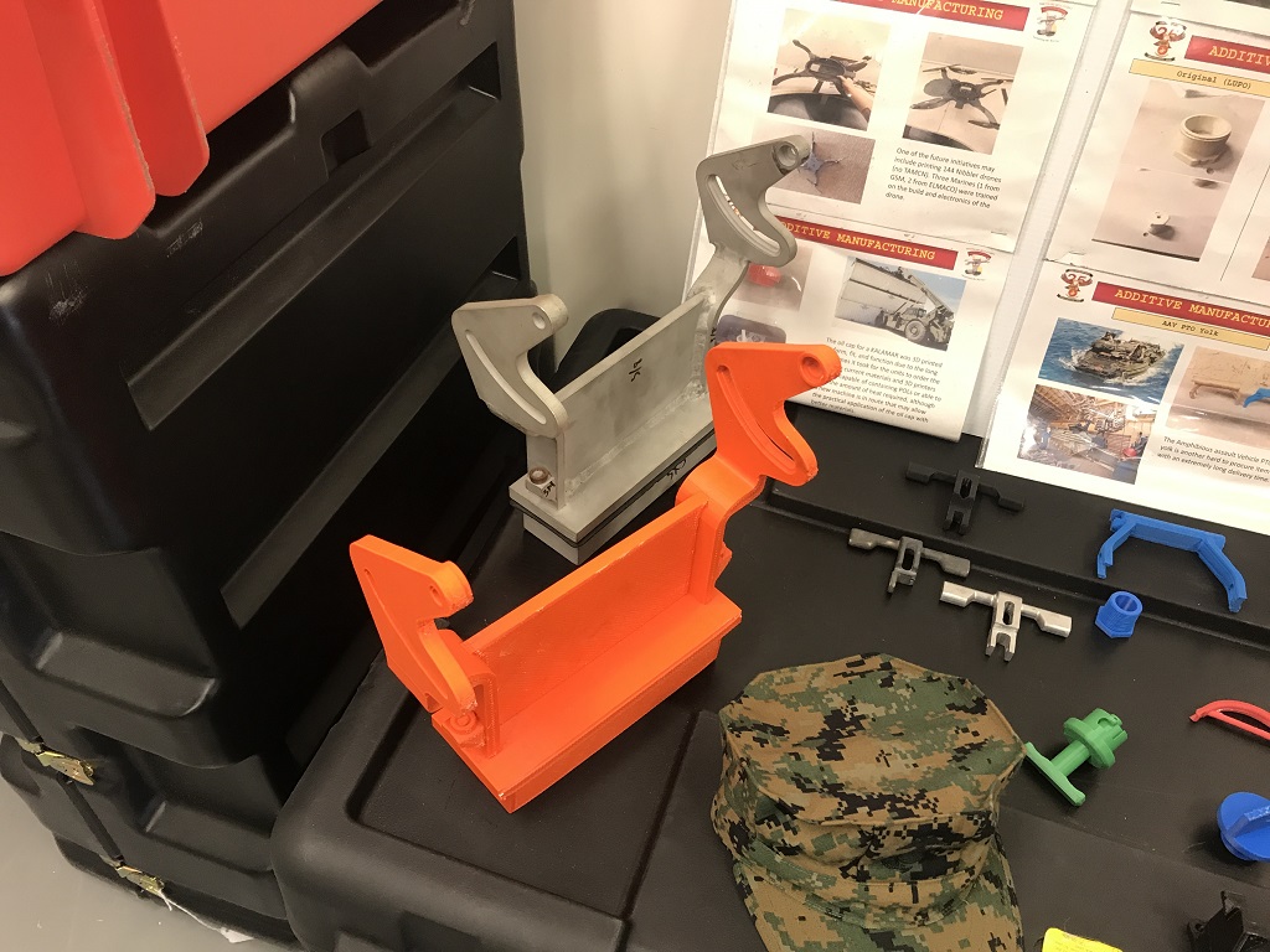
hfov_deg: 63.4
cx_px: 635
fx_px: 1027
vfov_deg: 49.7
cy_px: 476
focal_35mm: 28
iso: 40
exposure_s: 1/15
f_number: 1.8
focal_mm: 3.99
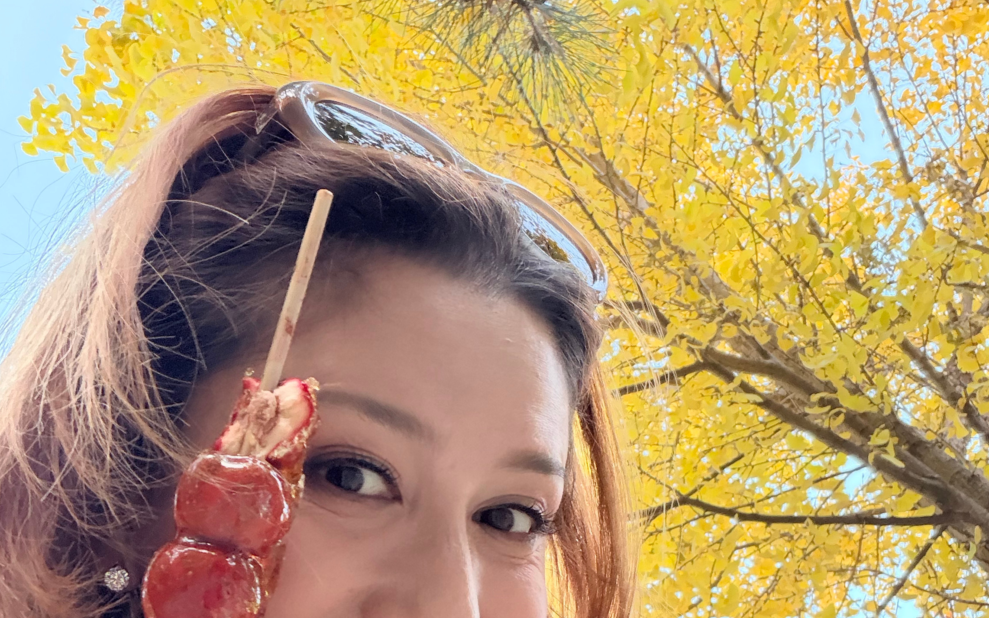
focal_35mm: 43
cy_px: 605
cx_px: 491
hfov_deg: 46.2
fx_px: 1159
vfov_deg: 28.2
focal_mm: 2.71
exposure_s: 1/58
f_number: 1.9
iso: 320
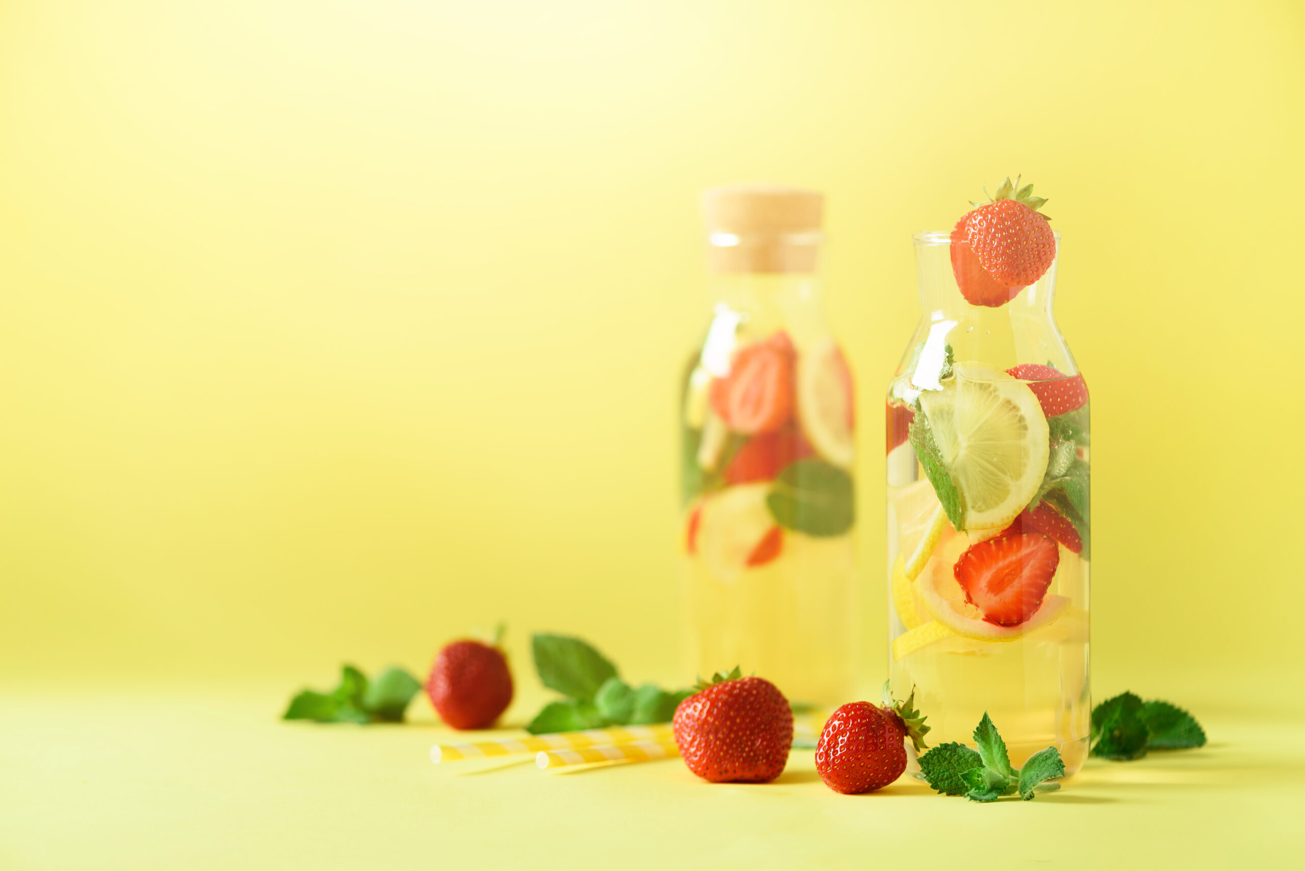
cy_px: 436
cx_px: 652
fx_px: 3808
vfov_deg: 13.1
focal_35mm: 105
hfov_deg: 19.4
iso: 80
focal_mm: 105
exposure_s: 1/160
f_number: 3
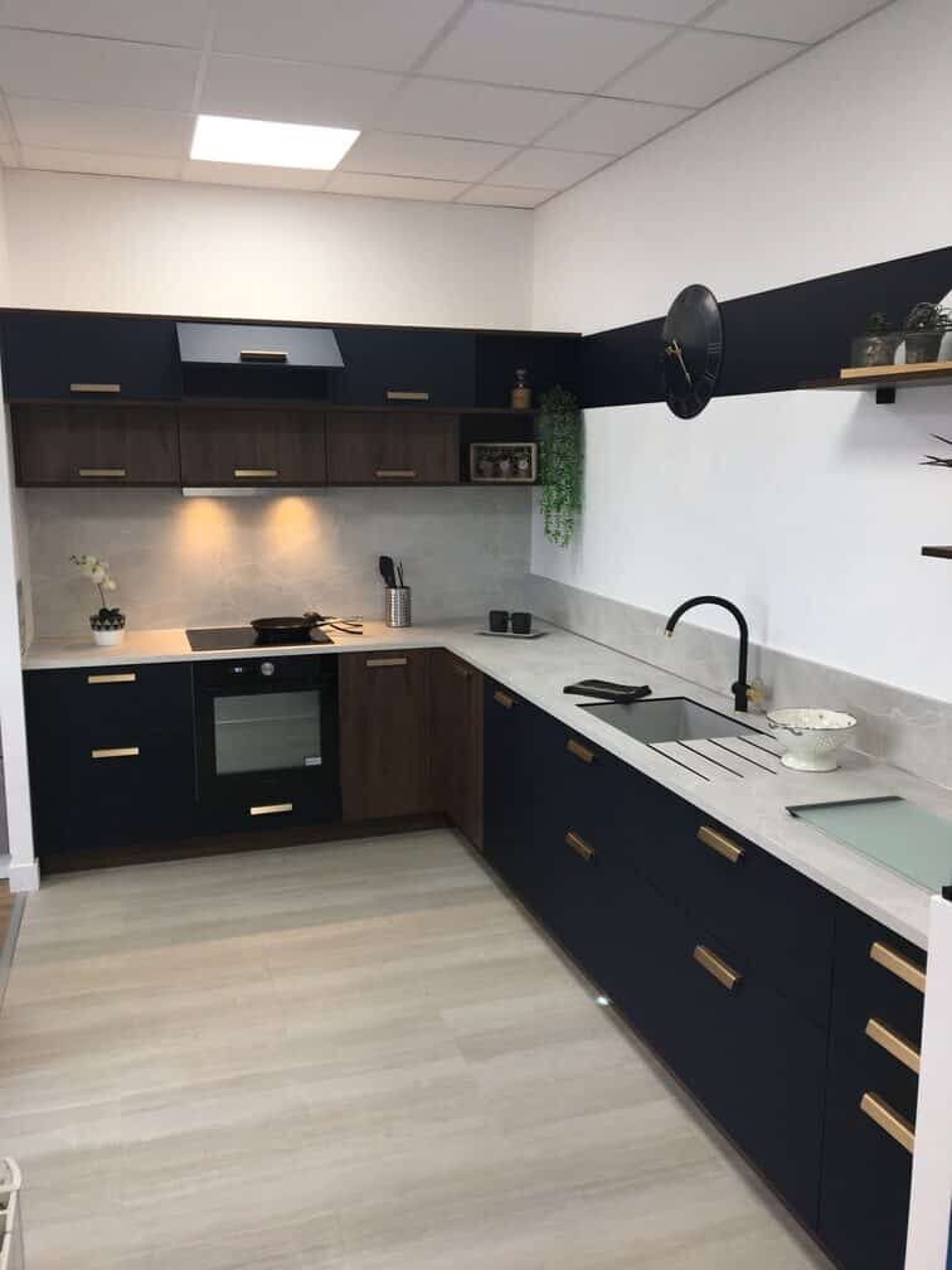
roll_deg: +0.2
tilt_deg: -7.5
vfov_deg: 61.7
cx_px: 476
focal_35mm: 29
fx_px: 1063
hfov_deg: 48.2
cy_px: 635
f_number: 2.2
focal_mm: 4.15
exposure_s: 1/33
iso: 25
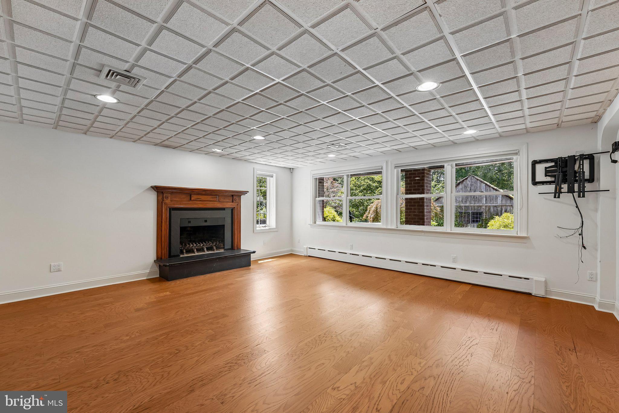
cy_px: 206
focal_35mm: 14
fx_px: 241
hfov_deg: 104.3
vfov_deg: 81.2
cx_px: 310
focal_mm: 14
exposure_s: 1/20
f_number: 8
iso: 500
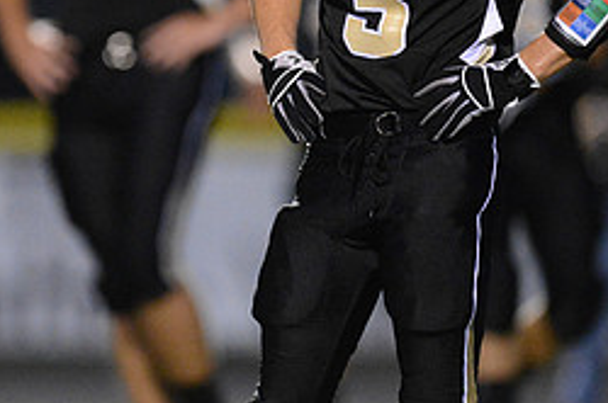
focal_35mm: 928
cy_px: 61
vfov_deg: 1.5
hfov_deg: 2.2
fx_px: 15652
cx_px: 195
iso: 12800
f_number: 2.8
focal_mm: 400
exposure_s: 1/800
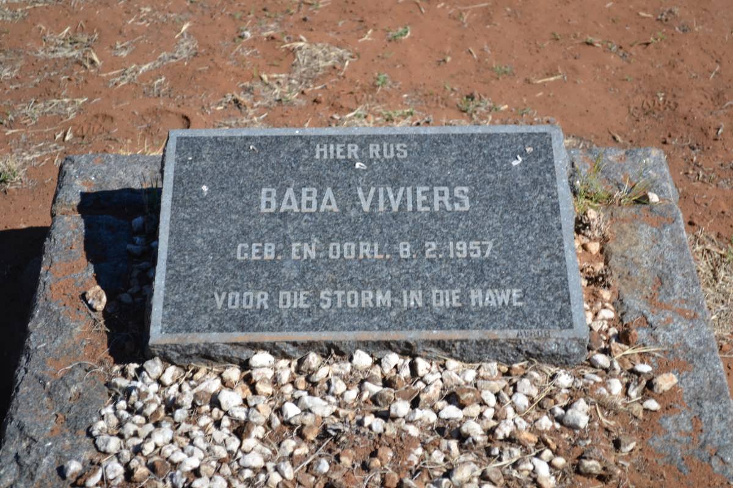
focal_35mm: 82
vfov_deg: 16.6
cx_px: 366
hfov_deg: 24.6
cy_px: 244
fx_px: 1680
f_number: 5.6
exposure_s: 1/125
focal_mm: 55
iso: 125
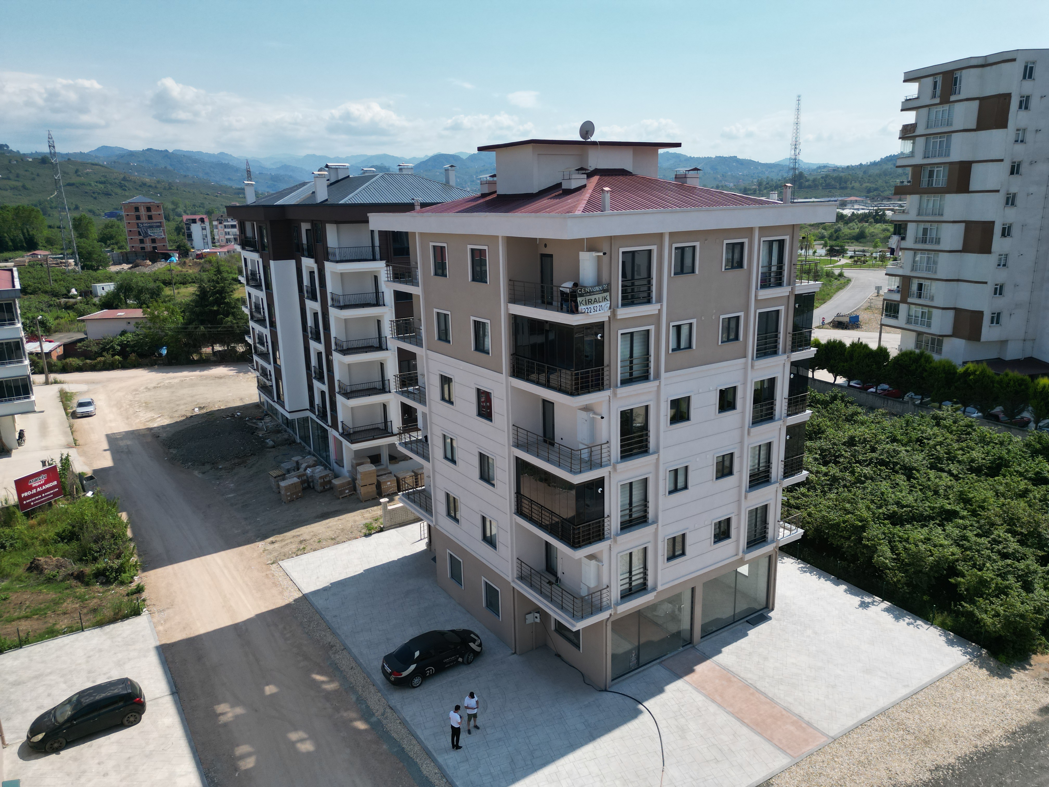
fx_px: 727
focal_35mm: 24
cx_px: 524
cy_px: 394
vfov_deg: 56.8
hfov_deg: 71.6
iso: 150
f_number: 1.7
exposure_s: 1/4000
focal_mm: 6.72
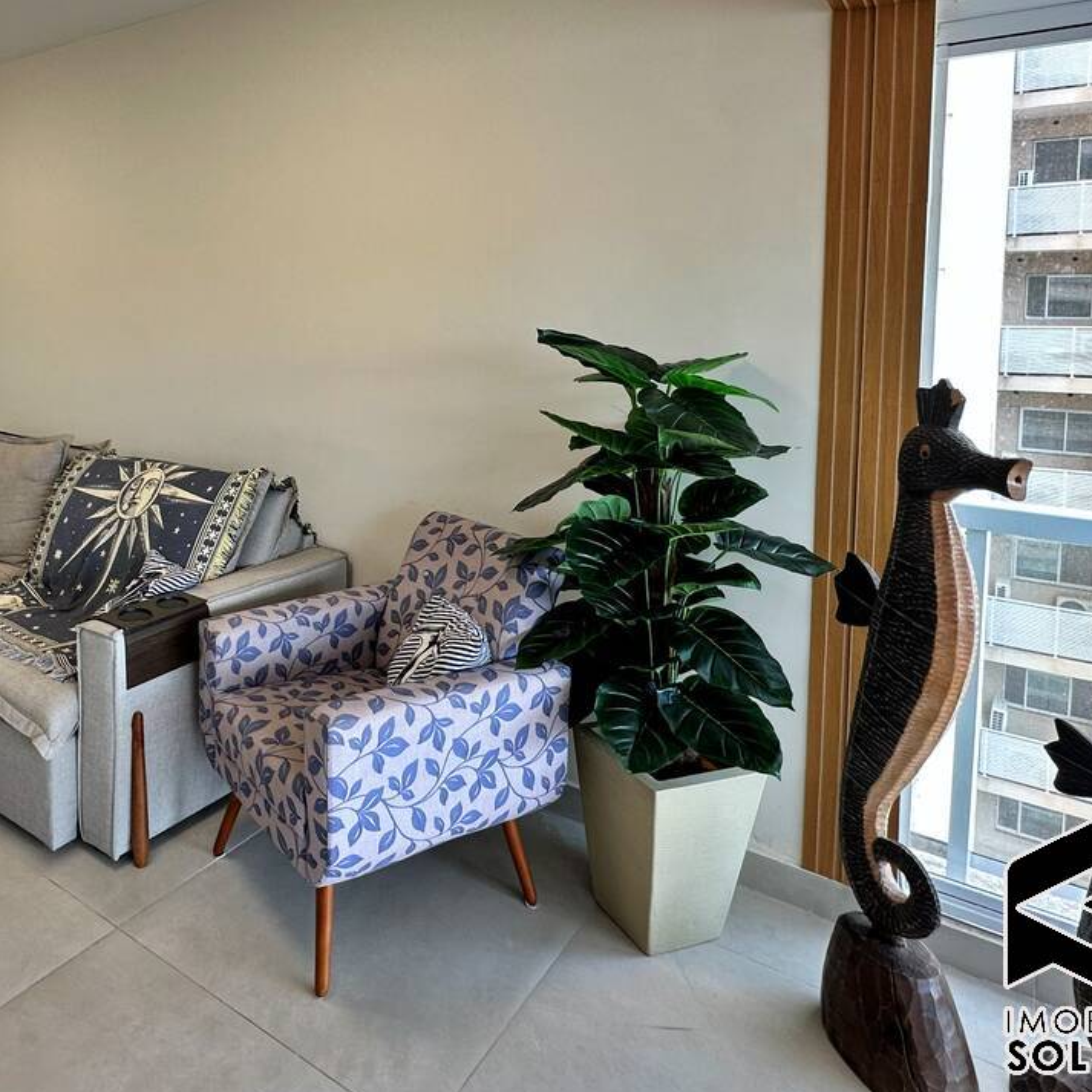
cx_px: 316
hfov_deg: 60.5
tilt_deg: -3.6
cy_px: 358
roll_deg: -0.4
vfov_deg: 61.3
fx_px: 892
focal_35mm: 25
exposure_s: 1/99
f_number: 2.2
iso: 80
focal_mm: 2.22
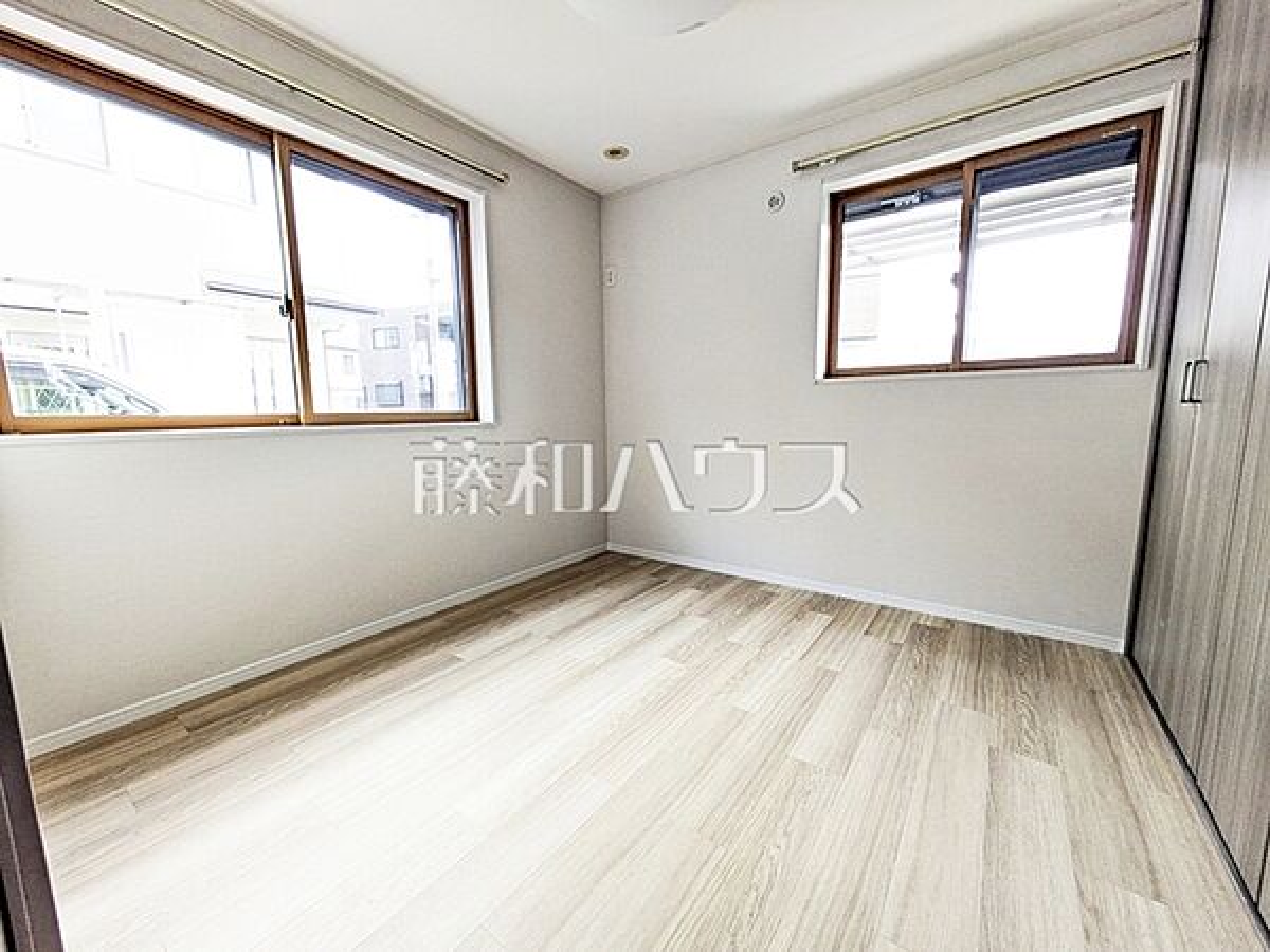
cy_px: 476
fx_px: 514
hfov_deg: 102.1
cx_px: 635
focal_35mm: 14
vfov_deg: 85.7
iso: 165
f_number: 2.2
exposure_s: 1/50
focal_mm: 1.83
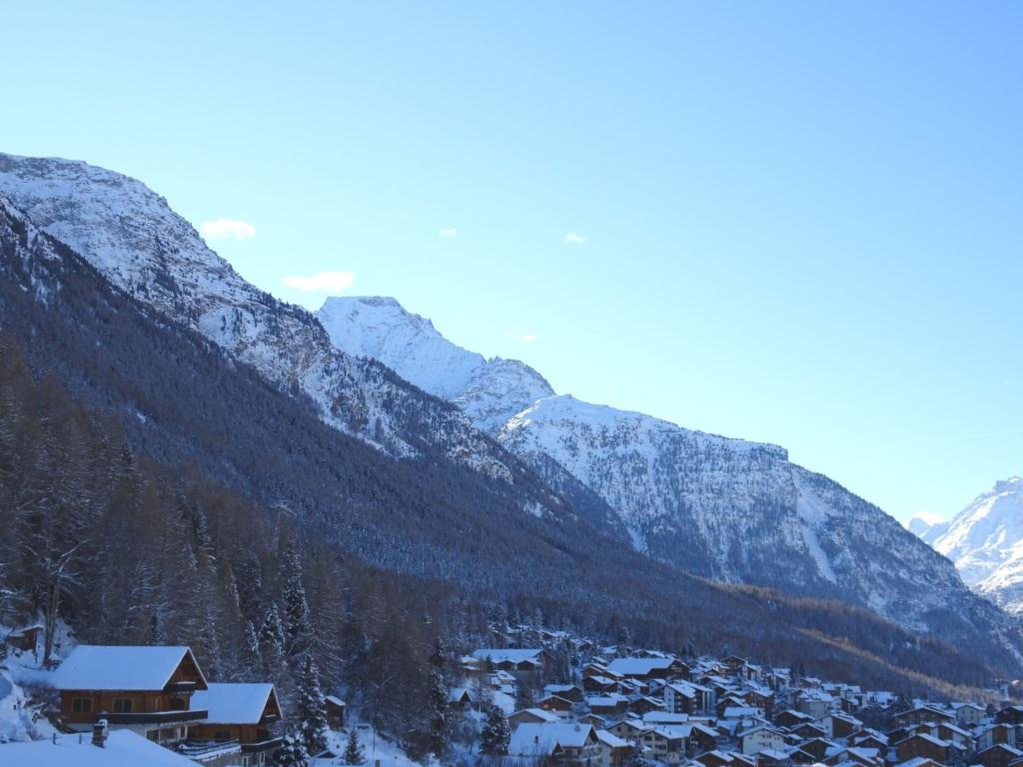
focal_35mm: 52
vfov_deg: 28.0
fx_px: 1537
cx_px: 512
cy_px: 384
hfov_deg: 36.8
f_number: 4.5
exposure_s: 1/500
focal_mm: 8.84
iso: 80
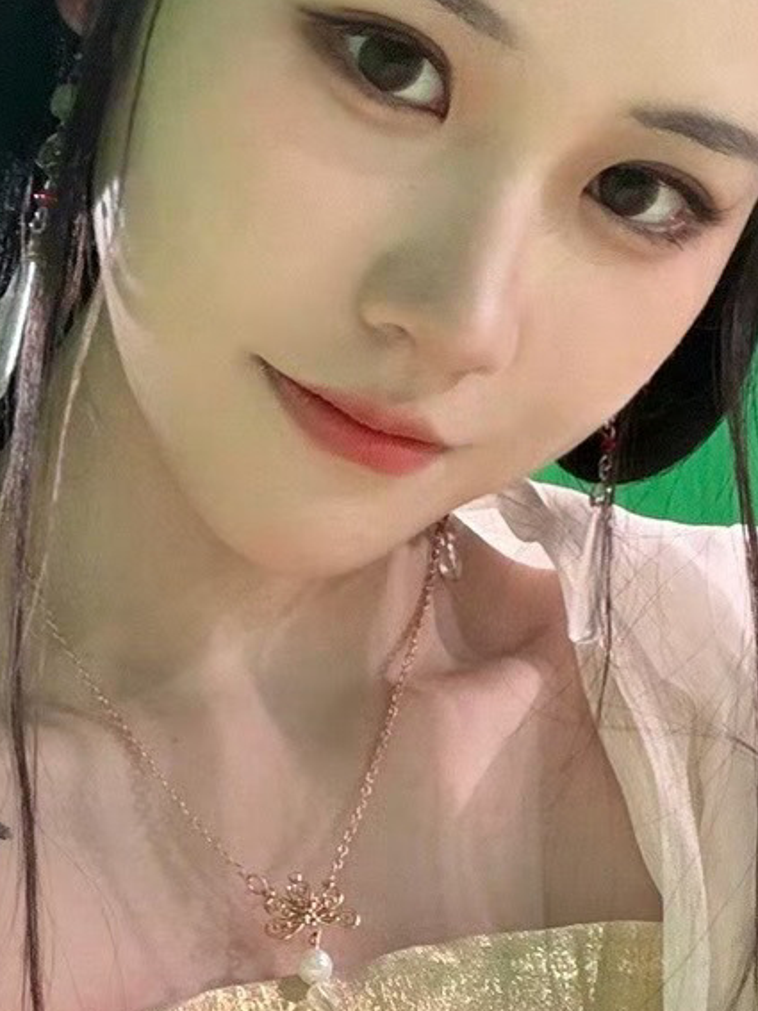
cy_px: 579
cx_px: 437
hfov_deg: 22.2
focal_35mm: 66
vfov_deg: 29.4
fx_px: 1928
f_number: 1.5
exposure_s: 1/60
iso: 125
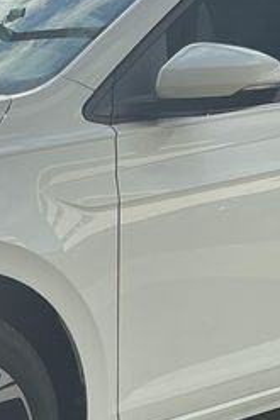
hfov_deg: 14.3
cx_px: 12
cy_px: 391
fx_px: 1098
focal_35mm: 94
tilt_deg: -14.5
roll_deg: -2.0
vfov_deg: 21.2
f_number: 1.8
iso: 25
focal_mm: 3
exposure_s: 1/1055
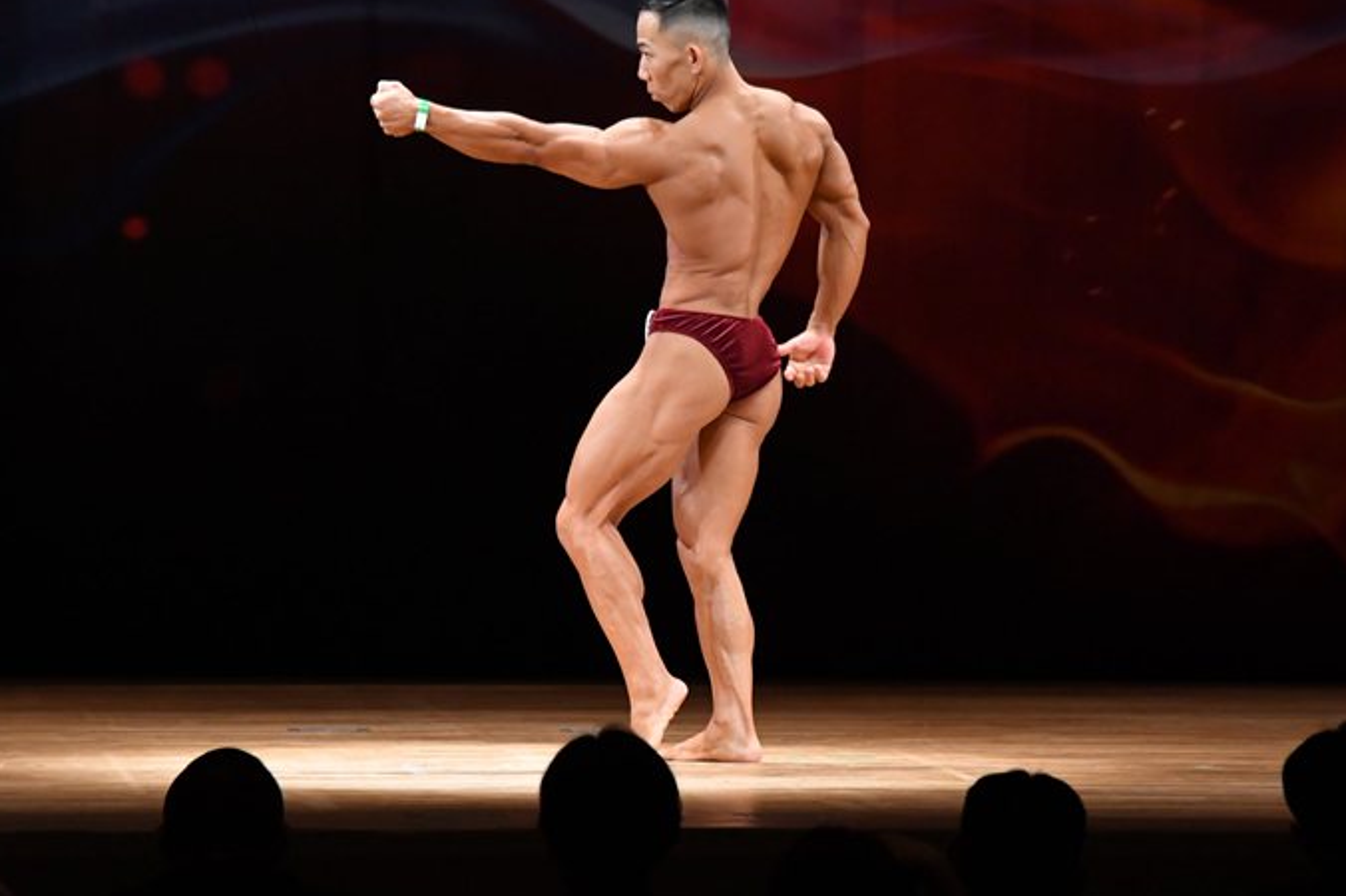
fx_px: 9641
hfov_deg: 8.0
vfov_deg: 5.3
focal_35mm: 258
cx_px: 692
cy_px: 434
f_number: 5.6
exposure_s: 1/400
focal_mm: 150
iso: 4000
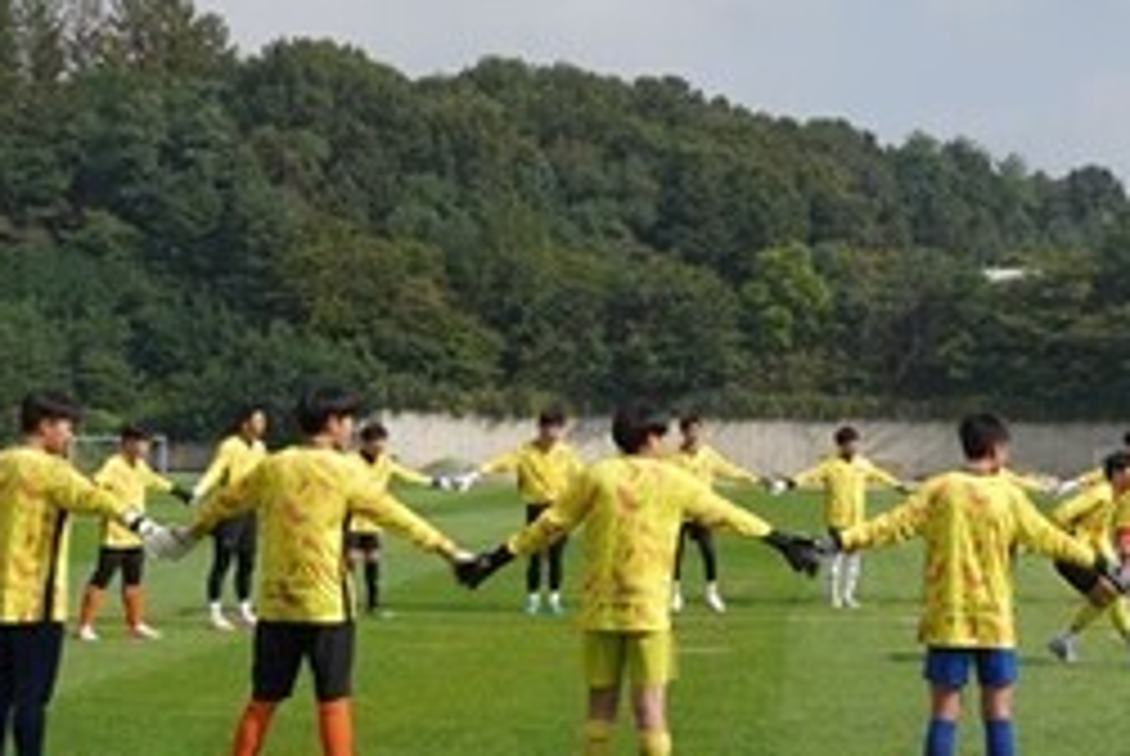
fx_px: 2325
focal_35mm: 74
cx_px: 1004
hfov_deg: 26.5
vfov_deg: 18.4
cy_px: 284
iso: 800
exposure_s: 1/8000
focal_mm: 31
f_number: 4
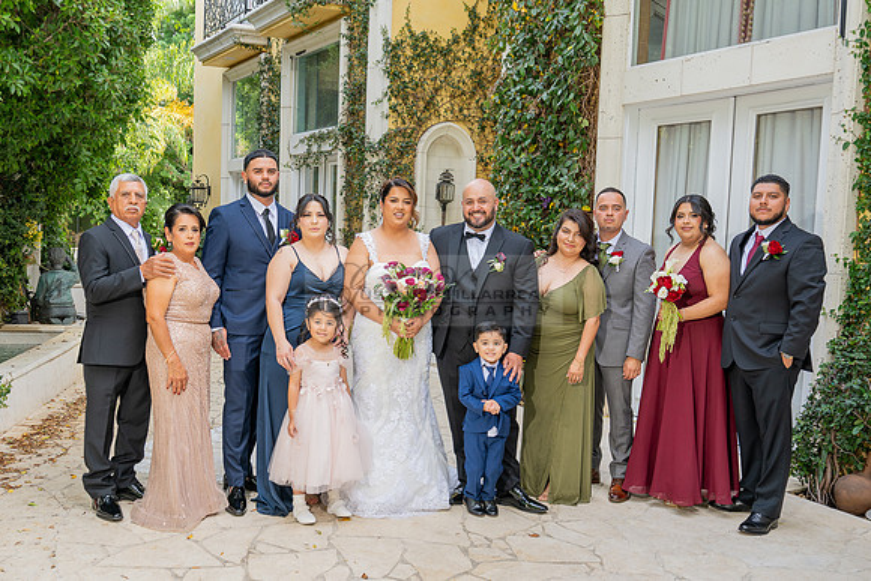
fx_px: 892
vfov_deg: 36.1
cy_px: 298
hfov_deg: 51.9
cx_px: 375
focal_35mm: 37
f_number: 4.5
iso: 200
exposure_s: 1/200
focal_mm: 32
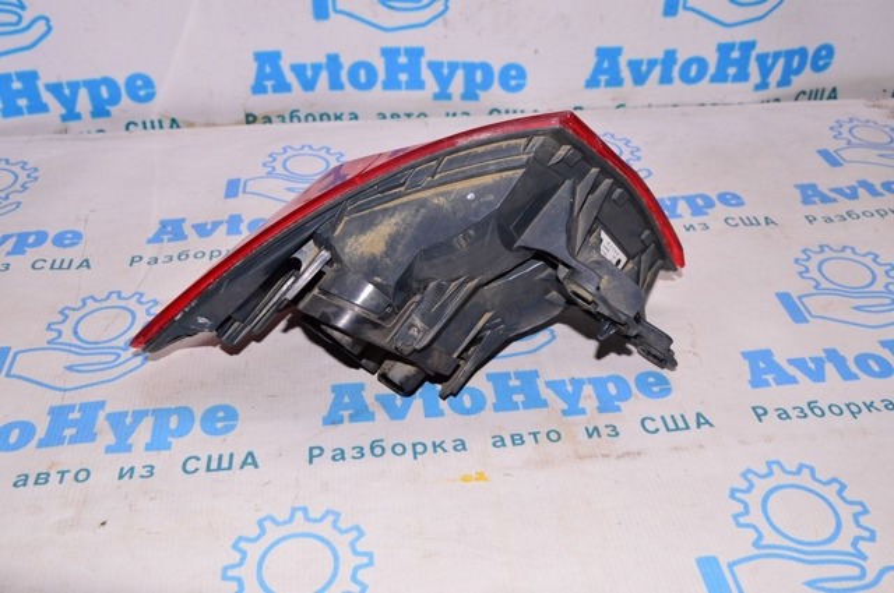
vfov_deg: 38.3
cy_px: 296
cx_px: 447
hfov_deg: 55.2
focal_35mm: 34
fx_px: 856
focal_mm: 23
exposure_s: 1/200
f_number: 8
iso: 1600
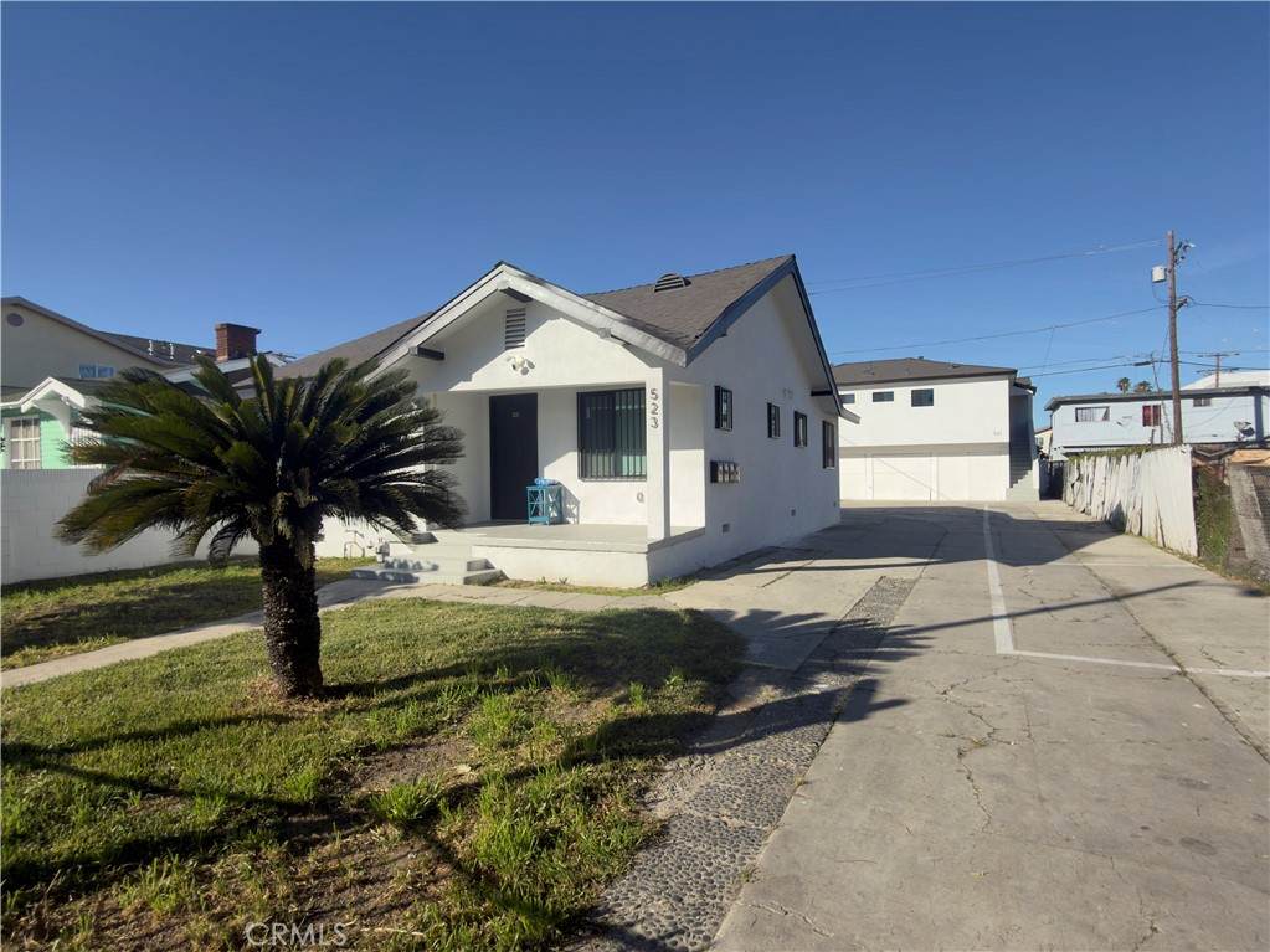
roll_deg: +1.9
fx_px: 697
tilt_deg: -0.4
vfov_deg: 68.7
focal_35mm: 19
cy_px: 476
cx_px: 635
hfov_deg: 84.7
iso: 16
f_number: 2.2
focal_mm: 2.22
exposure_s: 1/741
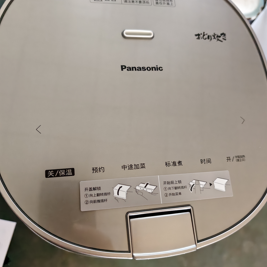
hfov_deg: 57.3
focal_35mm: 28
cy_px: 133
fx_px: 244
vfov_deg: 57.3
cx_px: 137
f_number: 1.57
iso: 2185
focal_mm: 5.6
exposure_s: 1/495
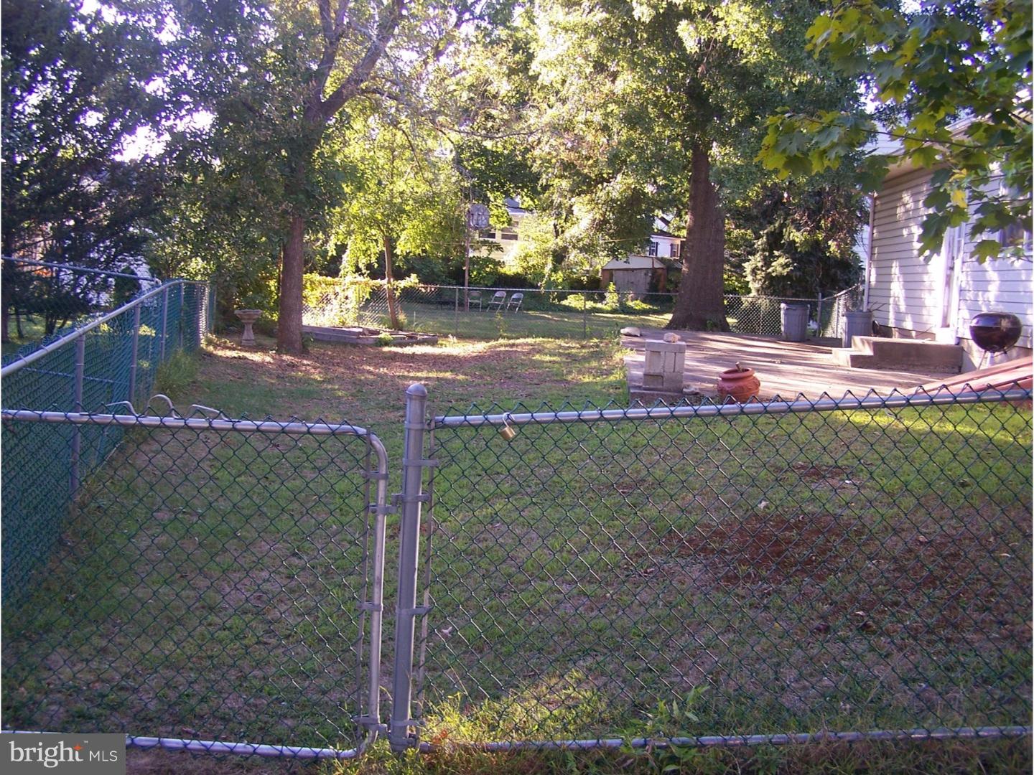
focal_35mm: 38
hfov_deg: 49.0
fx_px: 1135
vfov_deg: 37.7
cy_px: 388
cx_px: 517
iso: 80
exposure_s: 1/60
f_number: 2.8
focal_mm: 6.3
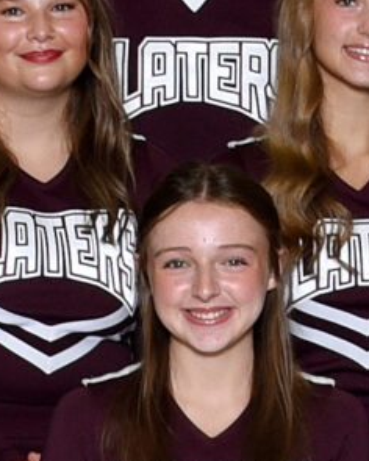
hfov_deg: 5.4
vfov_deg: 6.8
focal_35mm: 285
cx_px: 403
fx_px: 3891
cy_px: 382
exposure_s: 1/125
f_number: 8
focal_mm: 35
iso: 400
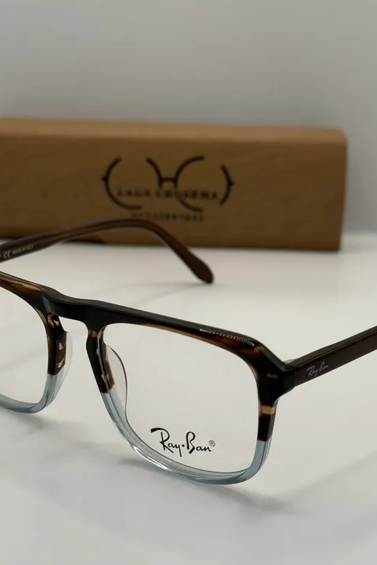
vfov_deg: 30.1
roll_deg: -0.9
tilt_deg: -16.3
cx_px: 207
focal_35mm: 67
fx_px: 1052
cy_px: 282
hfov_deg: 20.3
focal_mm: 6.76
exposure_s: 1/447
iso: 64
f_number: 1.78
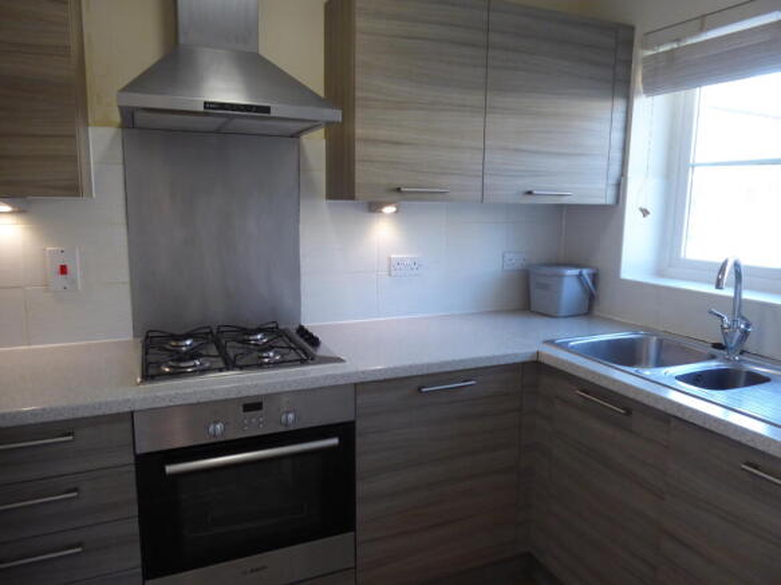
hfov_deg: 69.4
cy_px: 292
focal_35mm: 25
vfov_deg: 54.9
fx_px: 564
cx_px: 390
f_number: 3.3
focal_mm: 4.3
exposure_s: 1/60
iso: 250
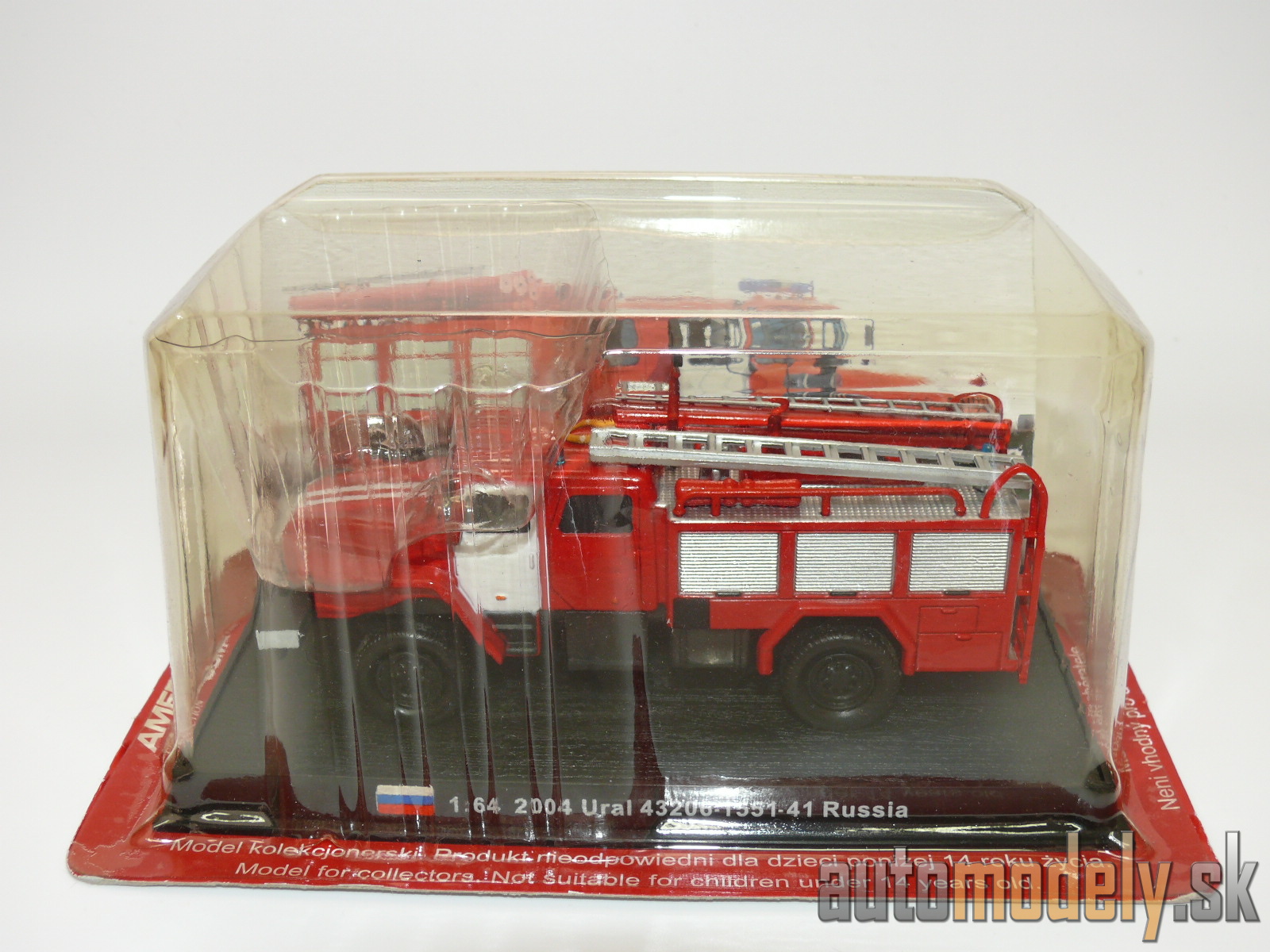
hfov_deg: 46.8
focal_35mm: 40
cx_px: 635
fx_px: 1468
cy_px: 476
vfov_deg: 36.0
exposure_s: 1/30
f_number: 4
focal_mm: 8.1
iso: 100
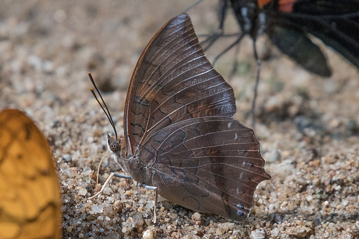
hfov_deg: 2.1
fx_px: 9676
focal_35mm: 971
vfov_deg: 1.4
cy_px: 130
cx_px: 194
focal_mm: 400
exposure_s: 1/640
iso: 1000
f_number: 6.3
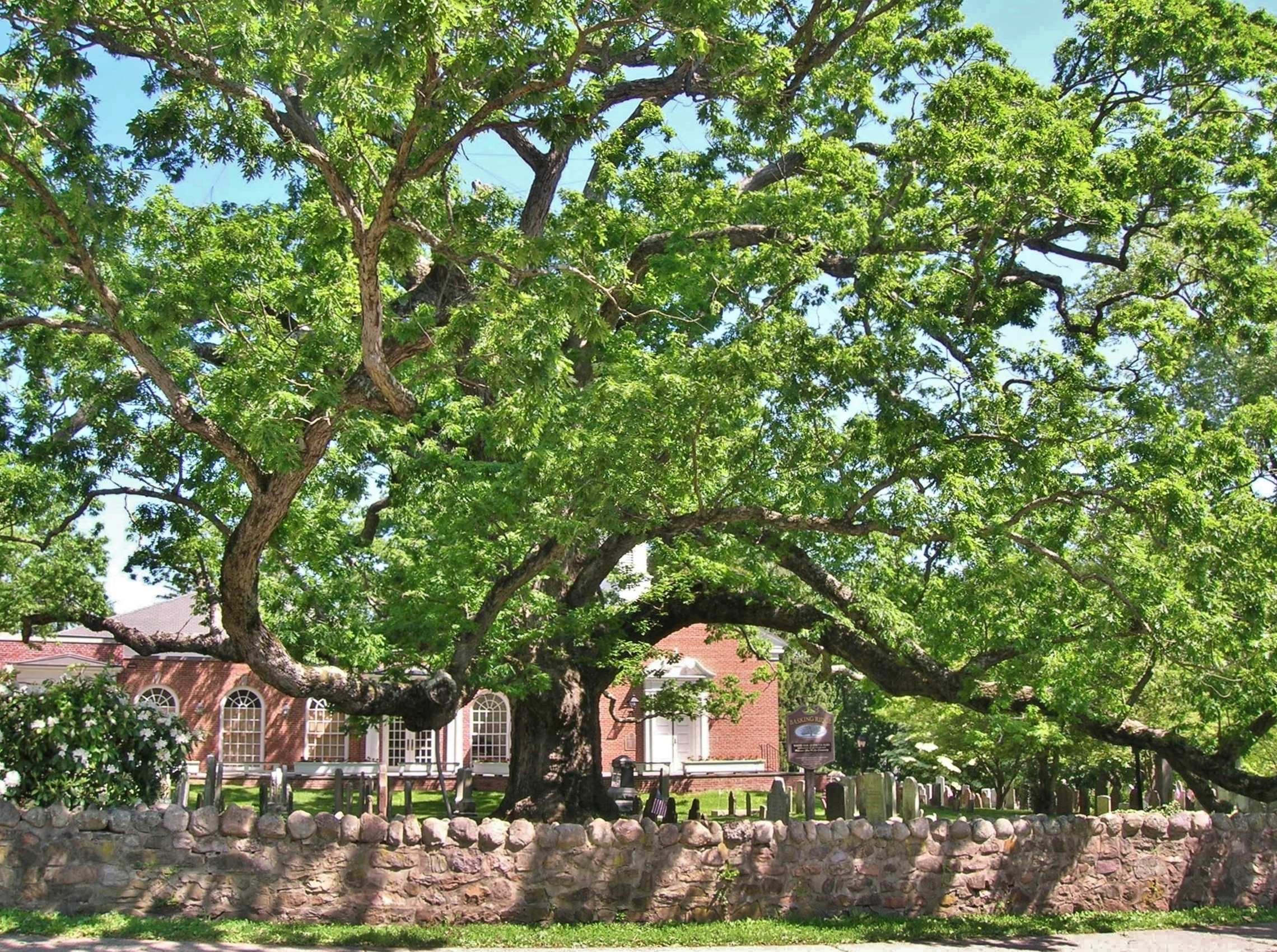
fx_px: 1252
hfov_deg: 54.1
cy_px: 476
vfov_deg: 41.6
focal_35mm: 34
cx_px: 638
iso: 50
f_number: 4.9
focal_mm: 5.7
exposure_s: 1/99.1
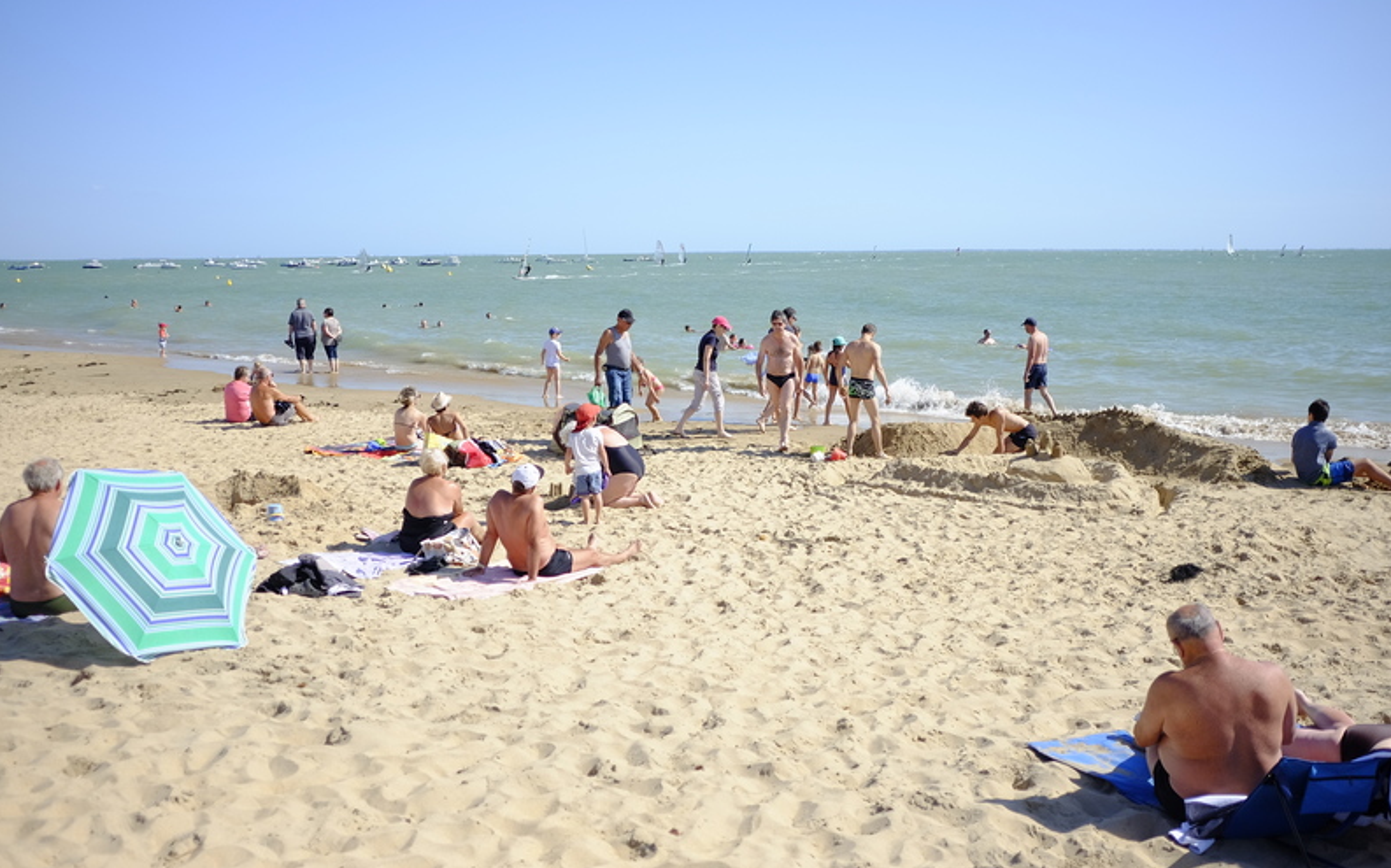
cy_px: 427
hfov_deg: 54.0
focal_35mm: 36
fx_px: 1364
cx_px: 691
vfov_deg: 35.3
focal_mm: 23
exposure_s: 1/2700
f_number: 2
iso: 400
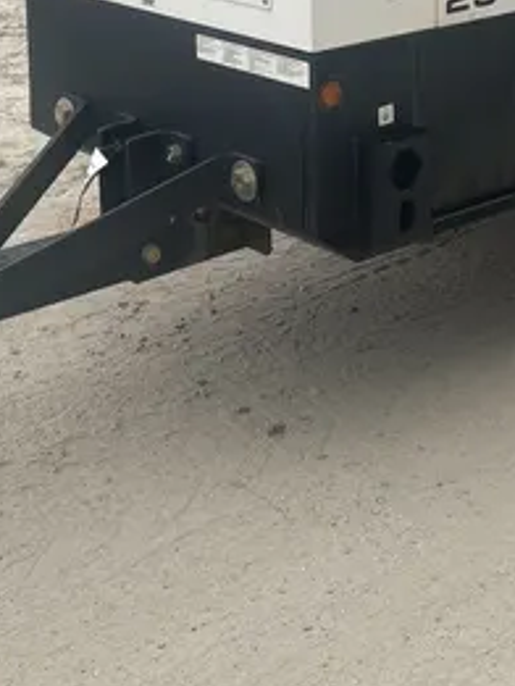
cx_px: 305
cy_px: -49
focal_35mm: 73
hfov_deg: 20.2
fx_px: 1447
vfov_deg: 25.0
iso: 50
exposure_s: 1/1567
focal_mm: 5.96
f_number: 1.6
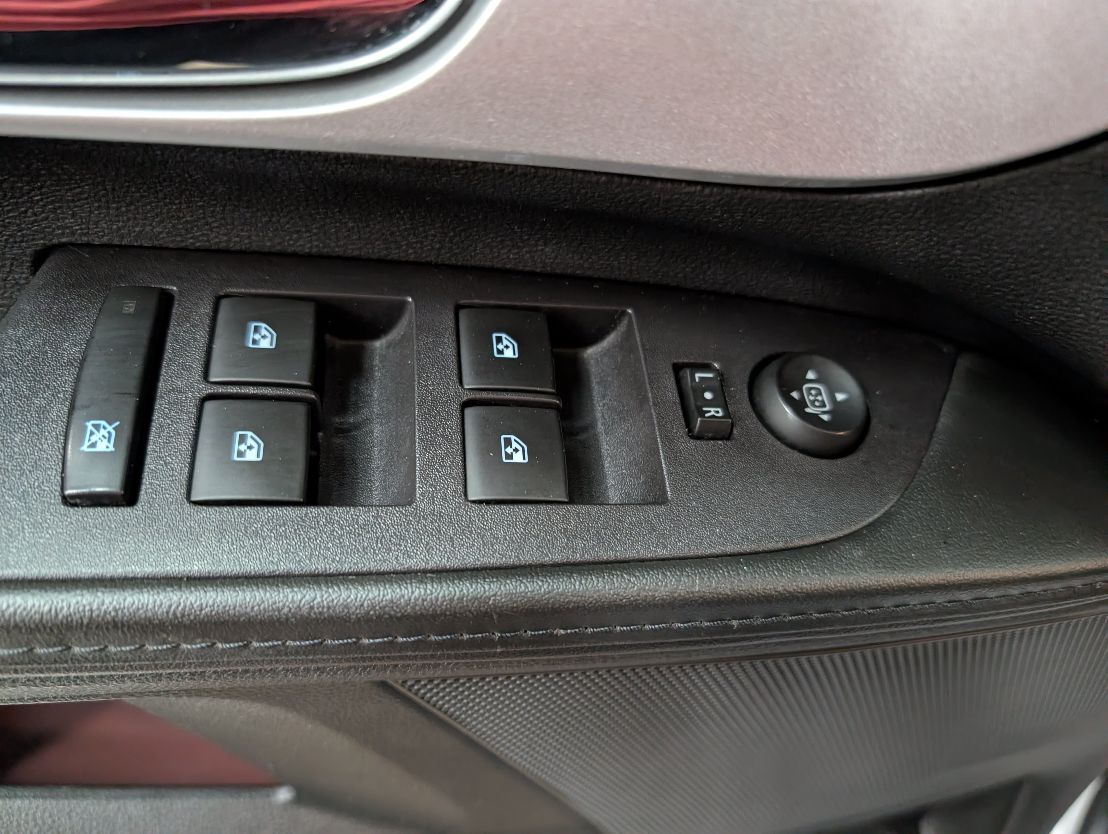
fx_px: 769
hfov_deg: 71.5
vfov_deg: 56.9
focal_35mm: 24
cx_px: 554
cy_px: 417
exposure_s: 1/40
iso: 1020
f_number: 1.68
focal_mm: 6.9
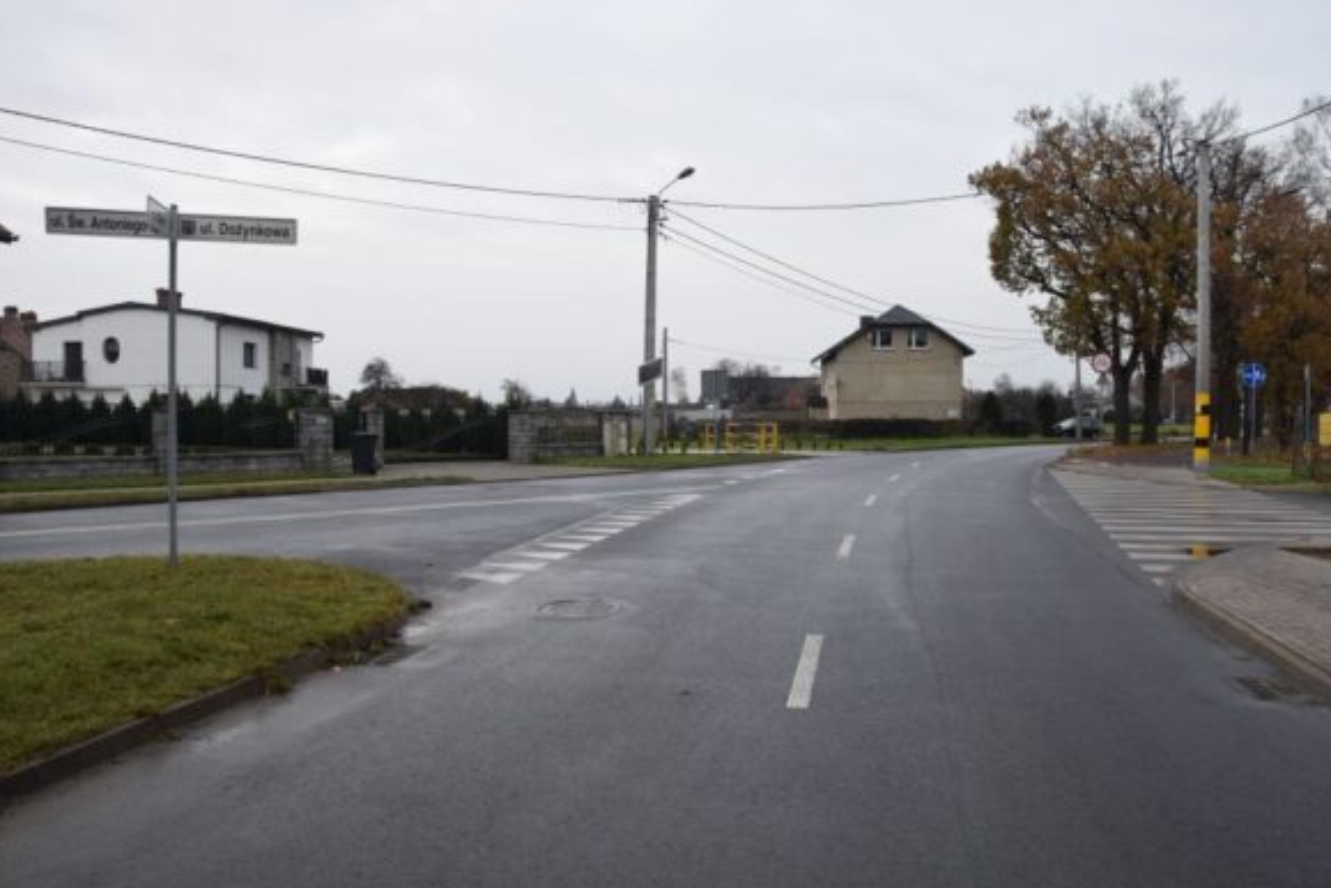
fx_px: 1035
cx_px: 669
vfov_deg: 46.4
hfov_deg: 65.5
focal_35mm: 28
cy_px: 437
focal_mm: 18
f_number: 8
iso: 400
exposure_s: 1/250
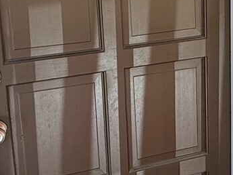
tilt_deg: -10.7
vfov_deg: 22.3
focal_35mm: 65
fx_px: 437
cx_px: 129
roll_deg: +3.2
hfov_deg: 29.8
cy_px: 39
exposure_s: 1/99
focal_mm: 2.22
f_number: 2.2
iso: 80
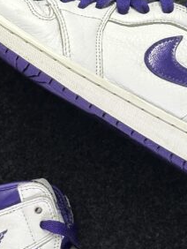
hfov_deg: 10.9
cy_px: 194
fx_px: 978
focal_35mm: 136
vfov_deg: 14.4
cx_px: 120
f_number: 1.78
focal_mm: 6.86
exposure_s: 1/50
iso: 160
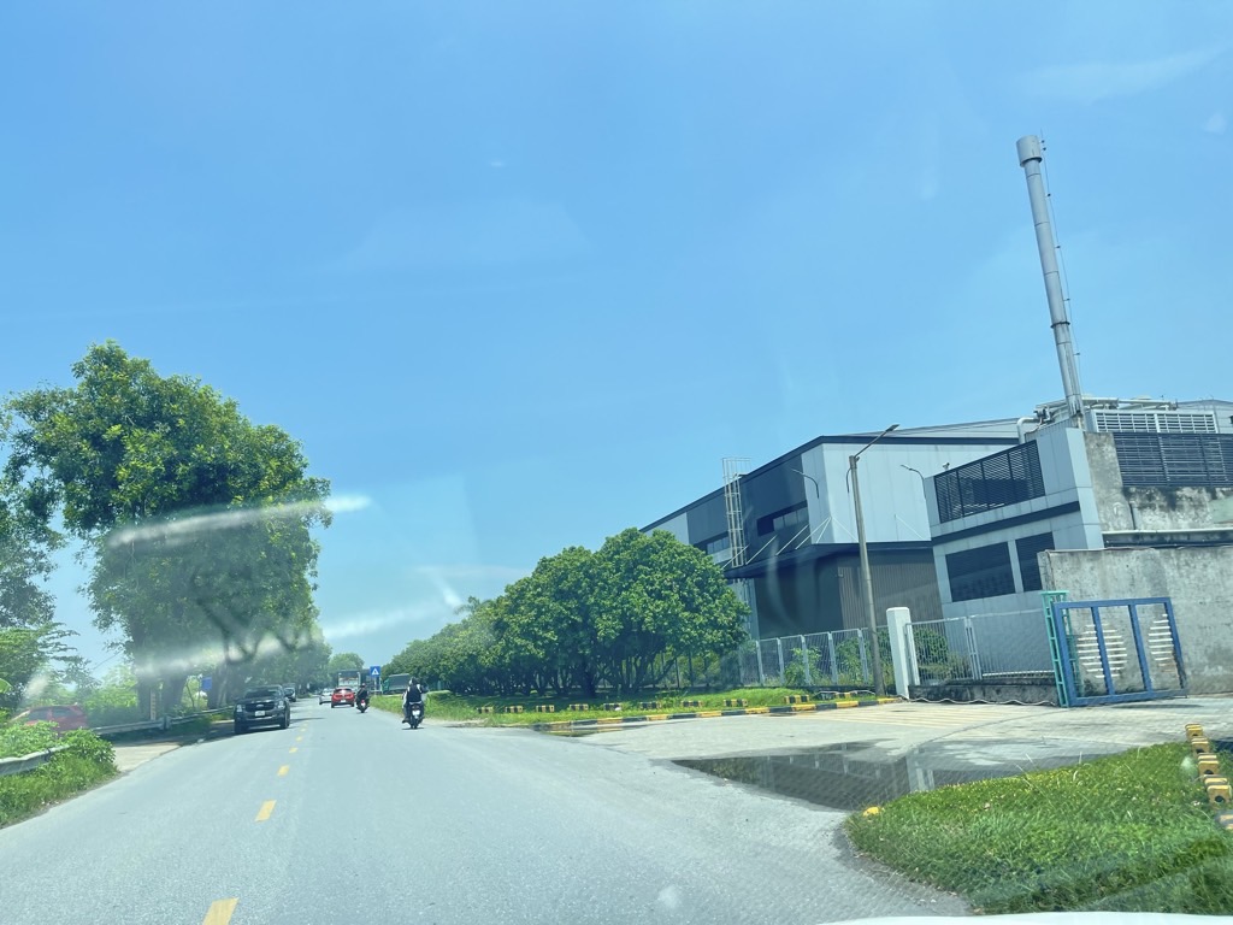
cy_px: 462
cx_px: 616
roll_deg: +2.5
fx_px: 890
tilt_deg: +13.7
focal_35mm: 25
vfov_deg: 54.9
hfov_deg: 69.4
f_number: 1.6
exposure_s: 1/676
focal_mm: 5.1
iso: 32
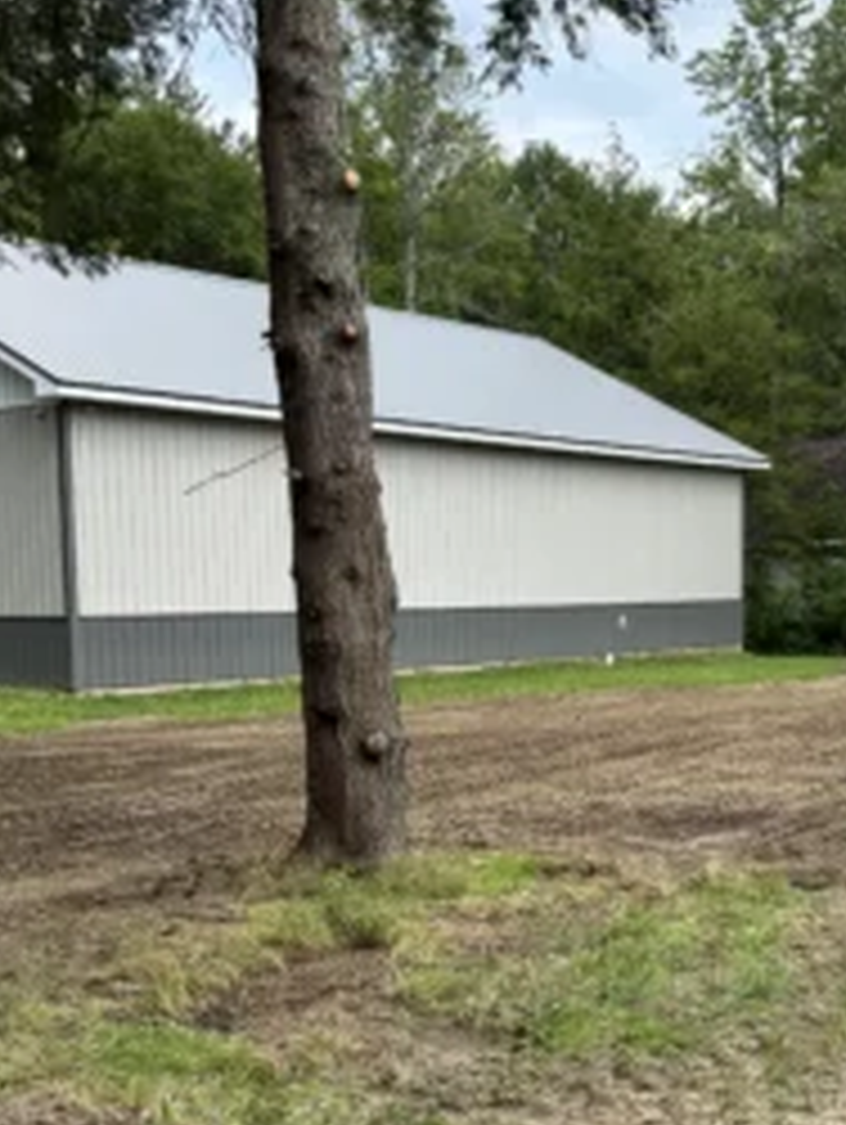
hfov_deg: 27.9
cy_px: 792
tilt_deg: -8.2
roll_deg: +0.0
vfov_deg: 36.2
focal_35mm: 52
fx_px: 1692
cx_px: 551
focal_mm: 5.96
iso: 50
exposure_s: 1/1248
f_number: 1.6
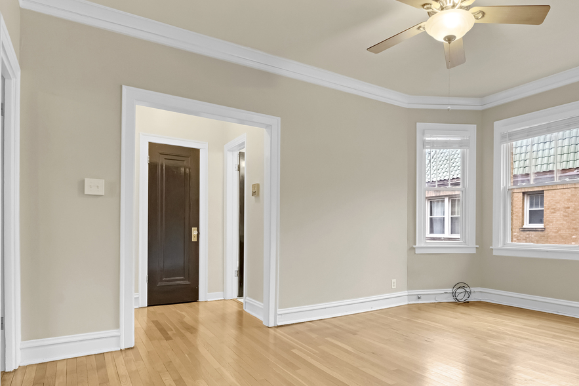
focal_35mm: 22
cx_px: 359
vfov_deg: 57.0
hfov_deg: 77.3
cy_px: 223
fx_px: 354
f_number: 9
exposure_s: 1/20
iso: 640
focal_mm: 12
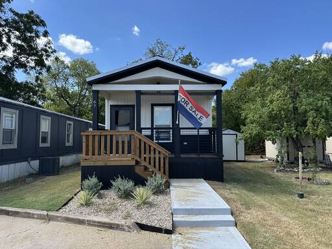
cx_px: 166
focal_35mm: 24
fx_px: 230
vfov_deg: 56.8
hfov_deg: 71.6
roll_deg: -0.2
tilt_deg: +3.8
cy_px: 124
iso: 80
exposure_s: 1/2070
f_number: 1.78
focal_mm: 6.86
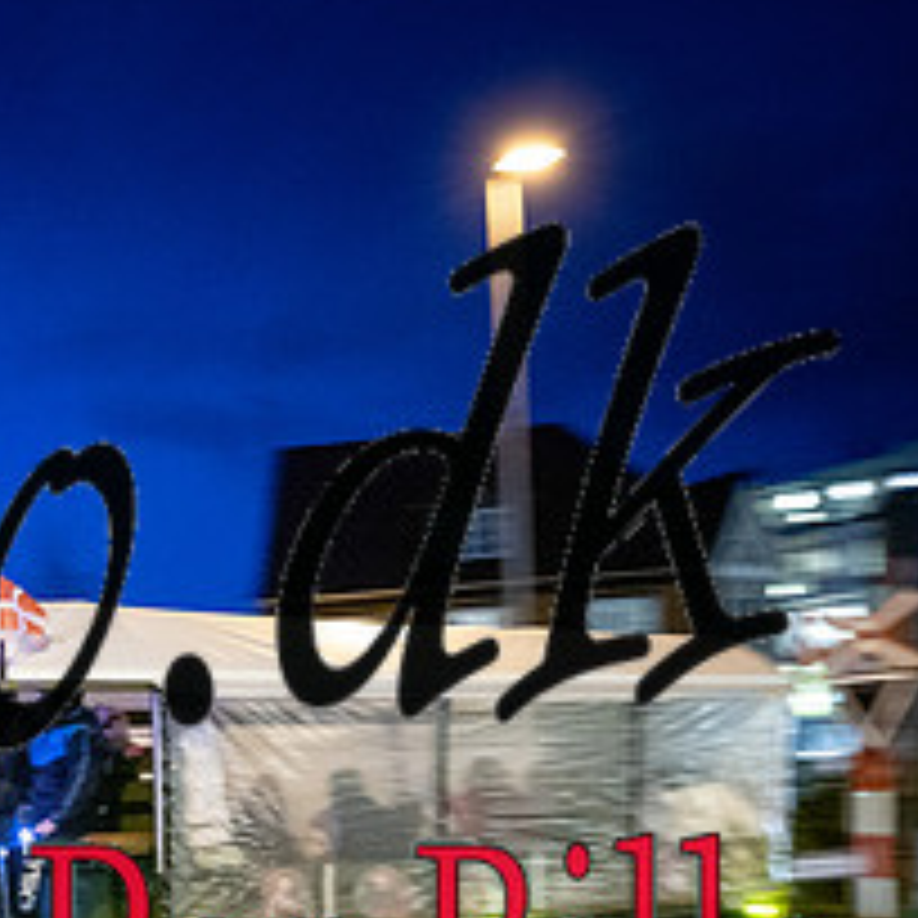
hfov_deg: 29.5
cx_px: -94
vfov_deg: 30.9
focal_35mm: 52
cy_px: 867
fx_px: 1560
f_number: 2.8
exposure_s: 1/20
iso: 6400
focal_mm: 19
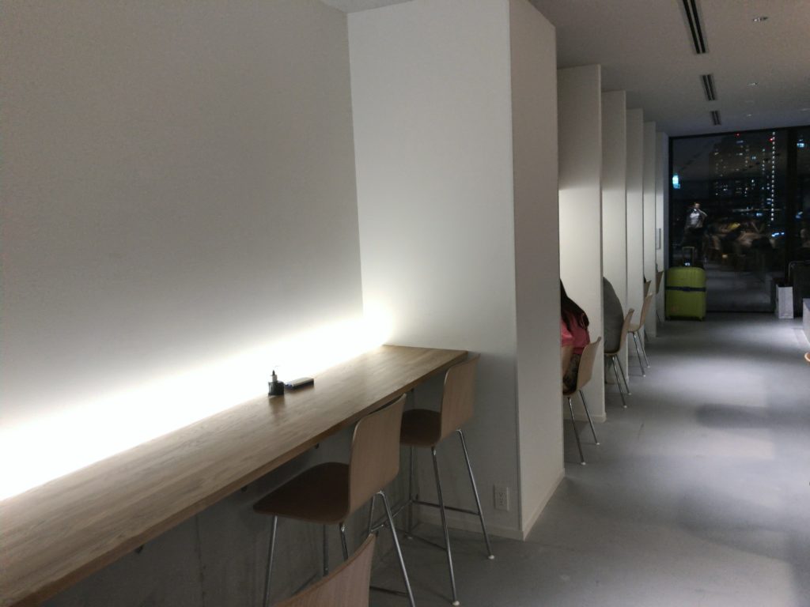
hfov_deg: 63.4
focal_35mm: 28
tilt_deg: -5.9
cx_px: 405
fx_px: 655
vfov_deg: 49.7
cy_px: 304
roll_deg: +1.7
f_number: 1.8
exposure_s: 1/30
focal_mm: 3.99
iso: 160
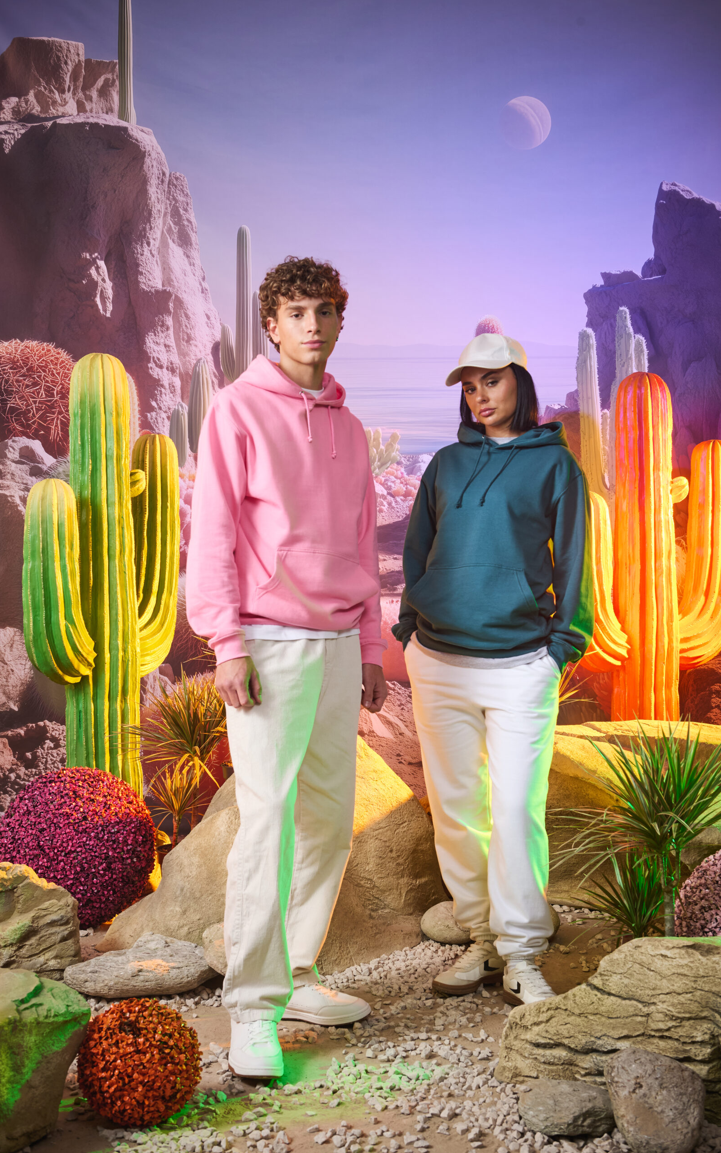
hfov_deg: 28.6
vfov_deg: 44.4
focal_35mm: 45
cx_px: 360
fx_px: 1415
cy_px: 577
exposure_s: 1/160
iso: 500
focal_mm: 44
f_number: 9
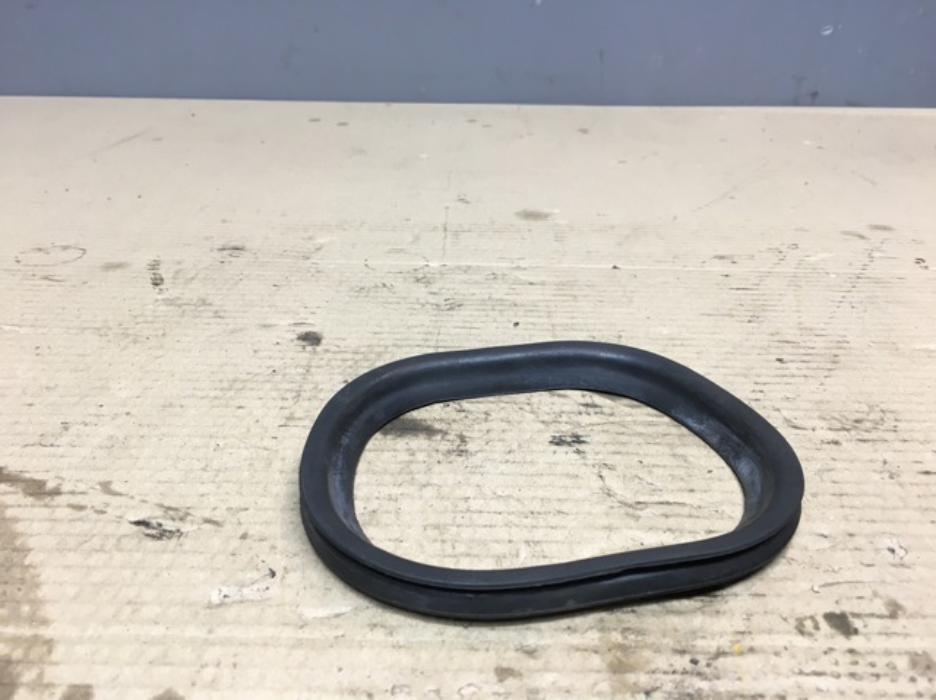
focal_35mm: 29
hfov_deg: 61.7
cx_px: 468
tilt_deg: -26.2
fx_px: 784
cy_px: 350
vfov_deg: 48.2
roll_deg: -1.3
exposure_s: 1/33
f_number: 2.2
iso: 64
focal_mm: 4.15
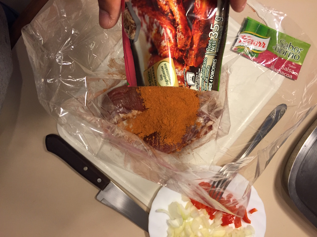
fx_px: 266
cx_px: 158
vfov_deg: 48.2
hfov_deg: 61.7
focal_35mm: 29
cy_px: 118
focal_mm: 4.15
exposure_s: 1/33
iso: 64
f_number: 2.2
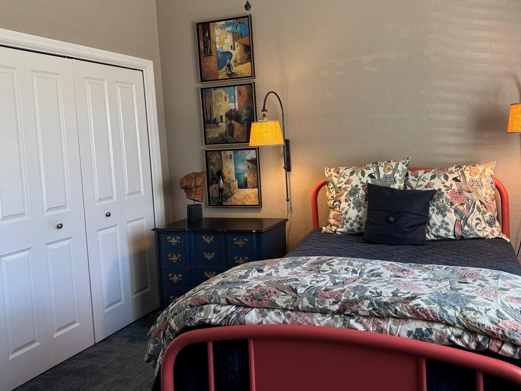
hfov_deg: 58.2
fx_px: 467
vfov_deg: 45.3
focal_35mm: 31
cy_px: 163
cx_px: 293
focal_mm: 6.76
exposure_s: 1/120
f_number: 1.78
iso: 160
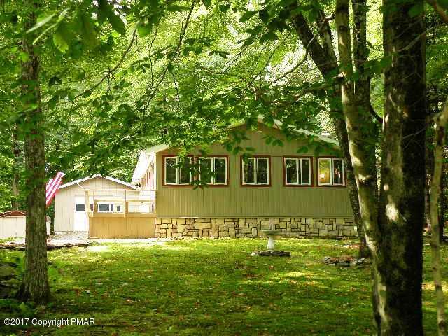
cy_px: 168
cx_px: 224
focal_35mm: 56
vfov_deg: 26.1
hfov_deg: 34.3
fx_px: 725
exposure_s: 1/60
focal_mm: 9.8
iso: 74
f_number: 3.5
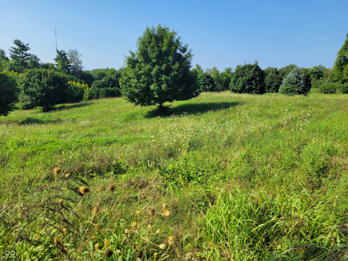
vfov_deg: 53.0
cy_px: 130
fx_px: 261
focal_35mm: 26
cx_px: 174
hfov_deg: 67.3
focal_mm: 5.4
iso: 40
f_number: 1.8
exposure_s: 1/1989
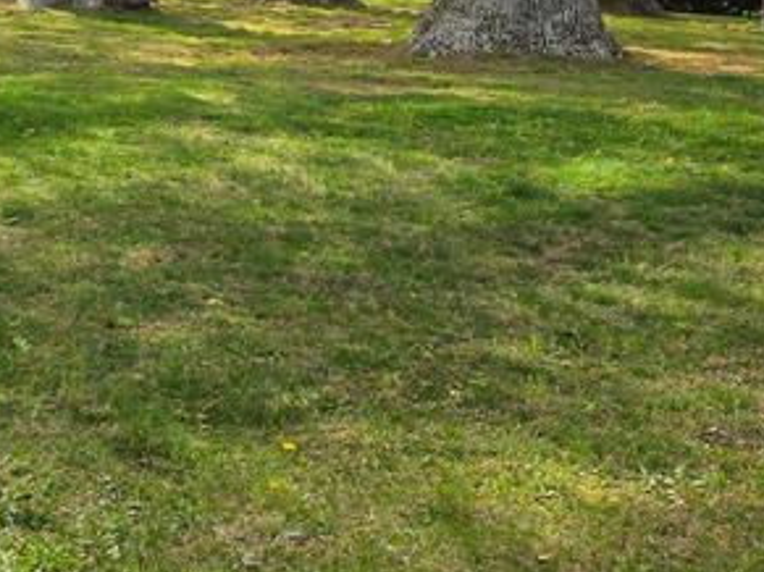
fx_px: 1787
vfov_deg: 17.3
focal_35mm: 81
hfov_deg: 22.0
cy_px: -136
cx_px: -197
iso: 12
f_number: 1.7
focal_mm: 6.3
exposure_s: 1/586
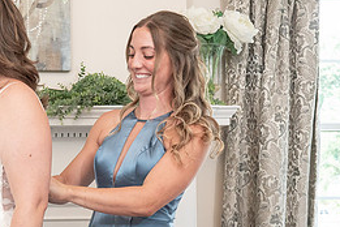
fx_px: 822
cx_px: -2
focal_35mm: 87
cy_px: 147
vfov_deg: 15.7
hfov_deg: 22.5
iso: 2000
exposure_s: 1/200
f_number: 5.6
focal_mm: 35
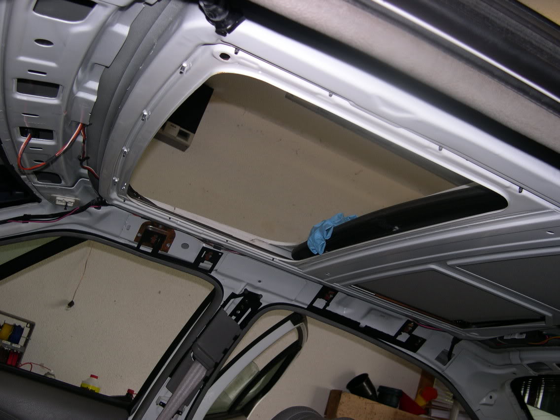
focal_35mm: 38
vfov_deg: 37.7
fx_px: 615
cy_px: 210
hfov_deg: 49.0
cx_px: 280
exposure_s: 1/60
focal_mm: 8
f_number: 2.8
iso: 100
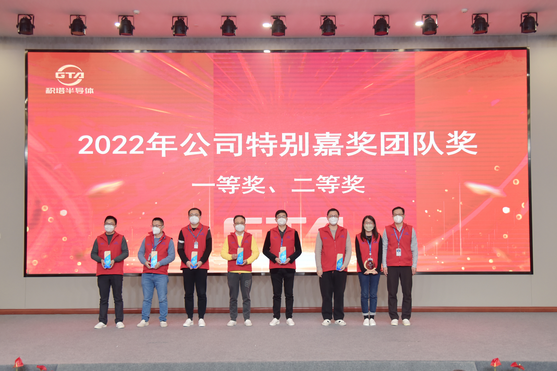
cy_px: 186
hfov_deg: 50.7
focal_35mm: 38
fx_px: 588
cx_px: 278
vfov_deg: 35.0
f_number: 4
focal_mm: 38
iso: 1000
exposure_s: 1/125
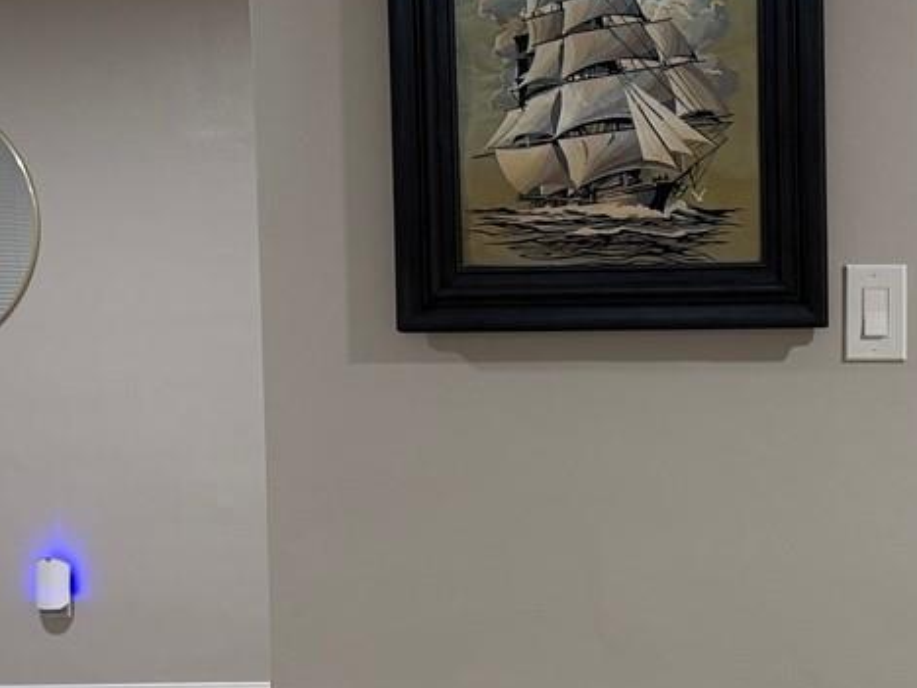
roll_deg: +0.7
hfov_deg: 23.4
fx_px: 2172
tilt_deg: -3.1
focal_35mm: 82
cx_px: 782
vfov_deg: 18.0
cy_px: 367
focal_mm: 6.76
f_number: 1.78
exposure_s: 1/60
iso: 160
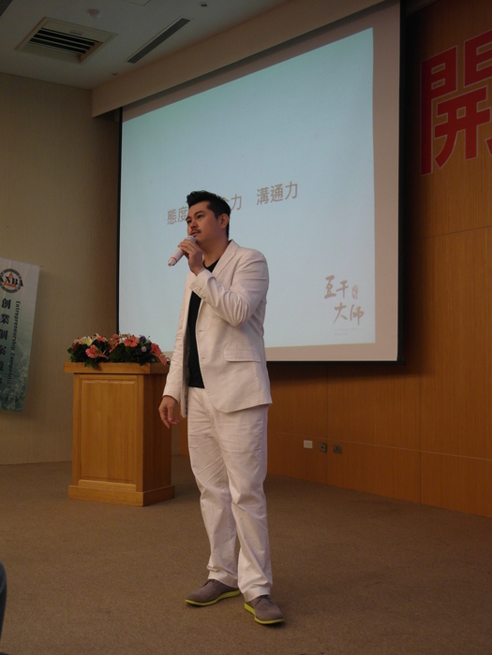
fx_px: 796
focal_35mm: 42
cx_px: 246
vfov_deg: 44.8
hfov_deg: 34.3
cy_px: 328
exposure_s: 1/30
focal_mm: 9.1
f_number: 2.1
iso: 200
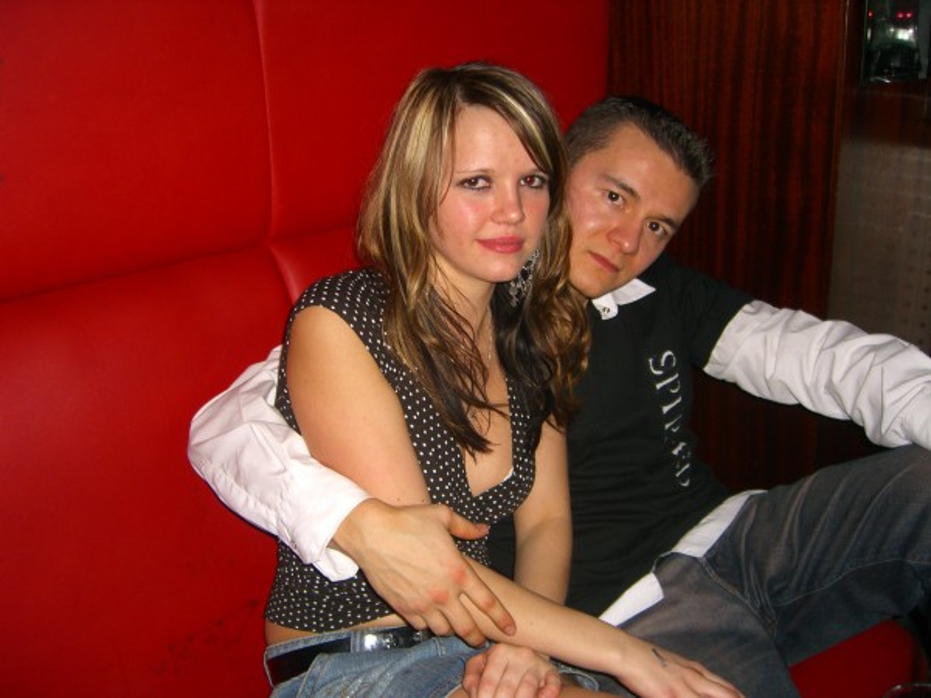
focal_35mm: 38
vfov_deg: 37.7
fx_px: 1022
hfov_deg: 49.0
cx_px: 466
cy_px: 349
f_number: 2.8
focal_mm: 7.9
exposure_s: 1/60
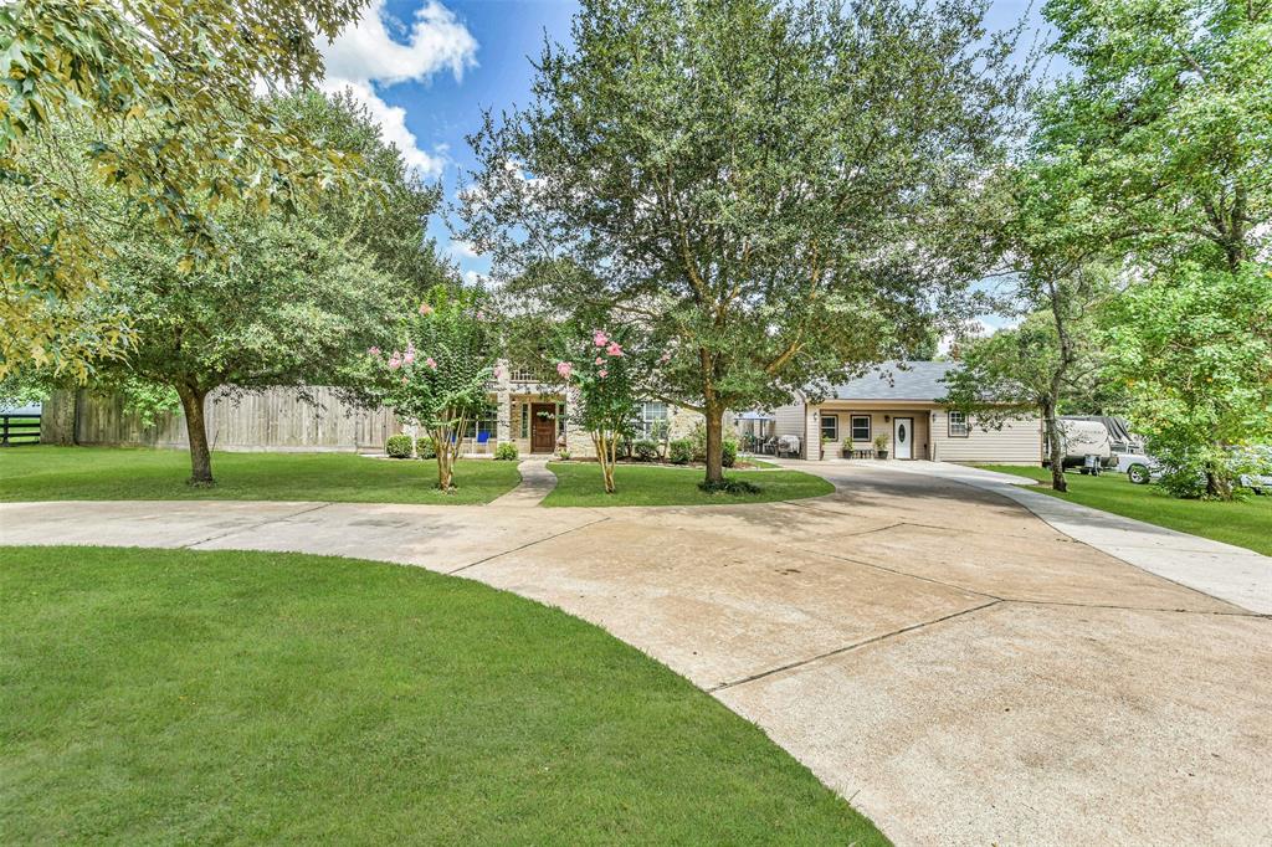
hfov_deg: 100.4
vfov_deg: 77.3
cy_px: 424
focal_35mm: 15
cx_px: 636
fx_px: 530
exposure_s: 1/200
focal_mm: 10
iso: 250
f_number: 8
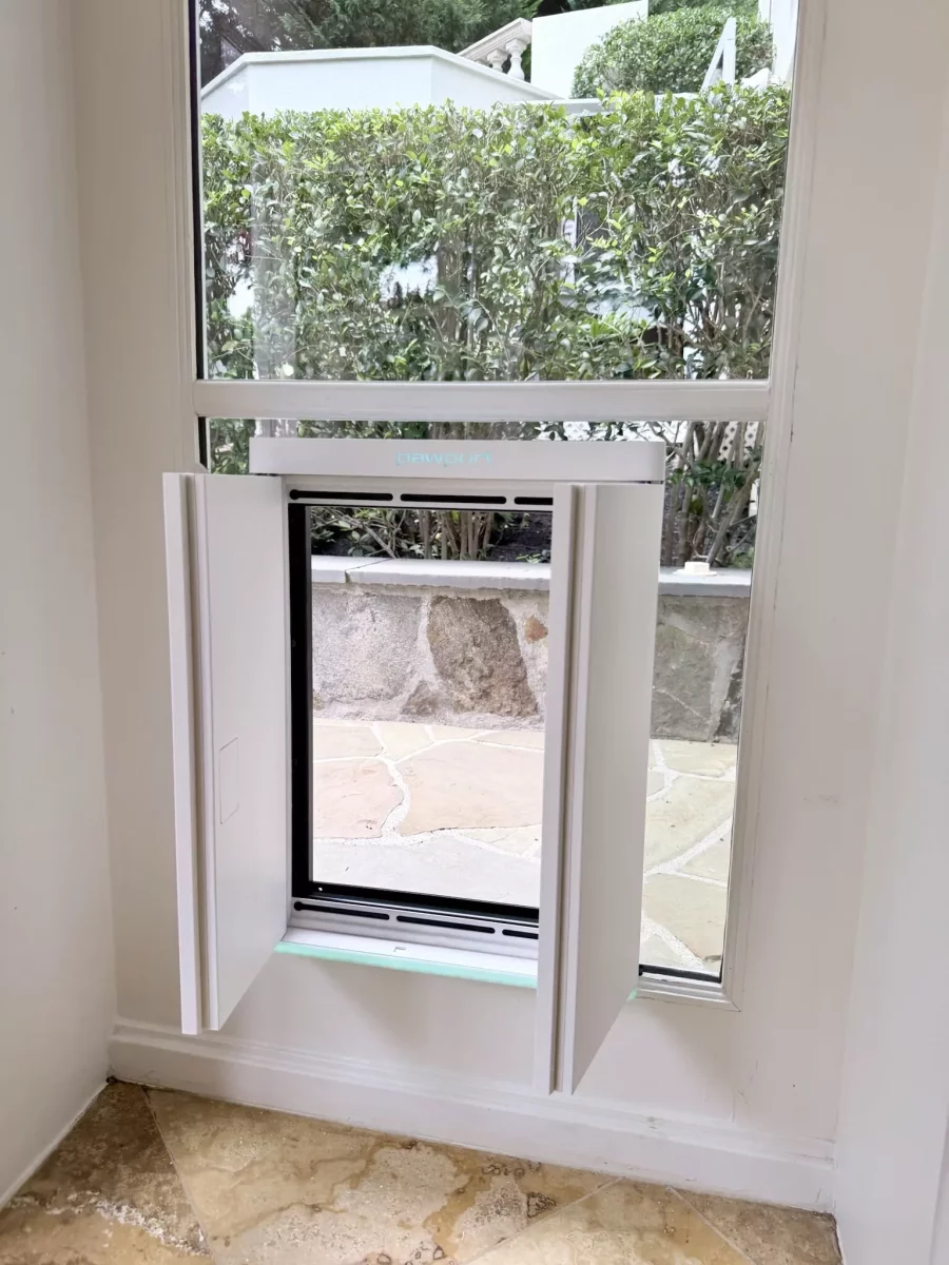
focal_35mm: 24
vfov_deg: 71.6
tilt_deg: -8.6
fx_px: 877
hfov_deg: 56.8
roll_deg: +0.2
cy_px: 632
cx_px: 474
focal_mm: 6.76
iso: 80
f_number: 1.78
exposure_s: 1/456
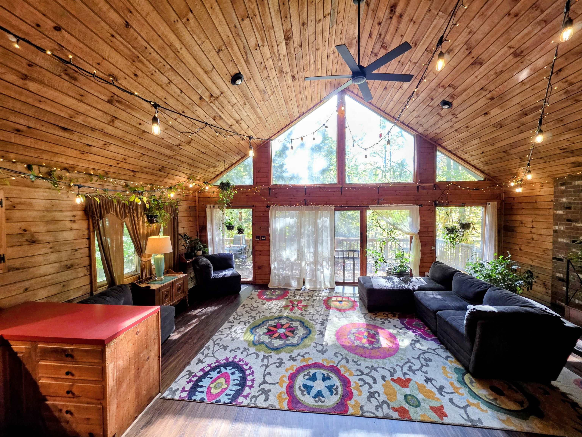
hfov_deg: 106.2
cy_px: 218
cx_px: 291
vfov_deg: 89.9
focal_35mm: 13
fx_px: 219
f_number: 1.9
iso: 200
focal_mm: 2.2
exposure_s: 1/120
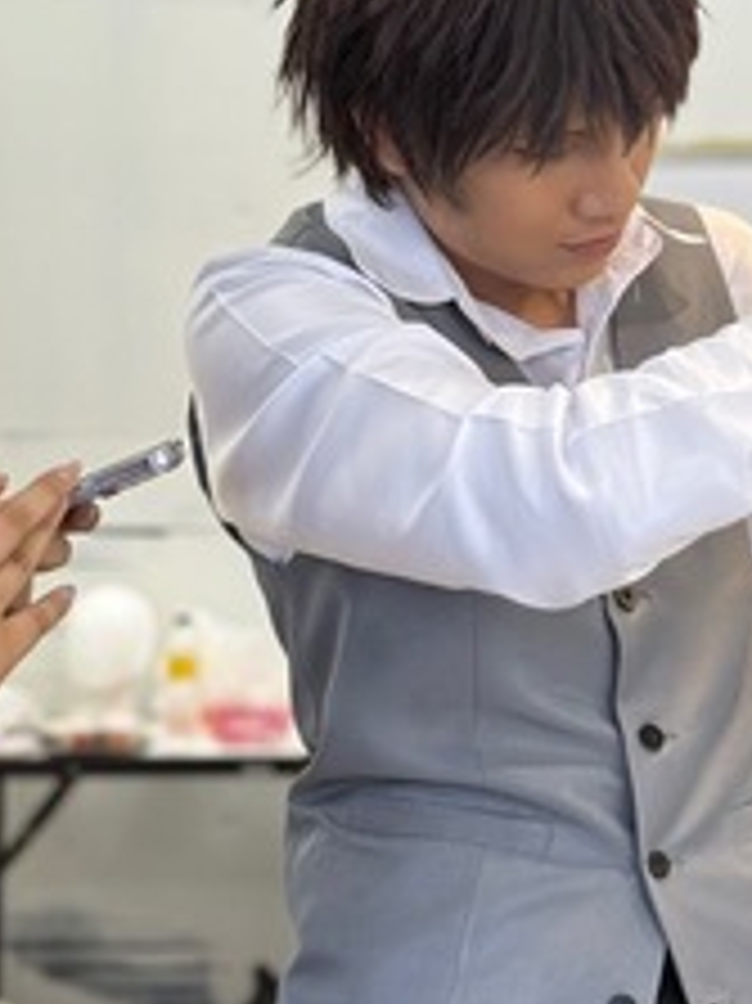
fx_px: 2870
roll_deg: -1.1
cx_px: 682
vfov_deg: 19.8
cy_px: 473
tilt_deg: +0.3
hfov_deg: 14.8
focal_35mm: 99
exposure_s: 1/50
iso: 80
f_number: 1.78
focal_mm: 6.76
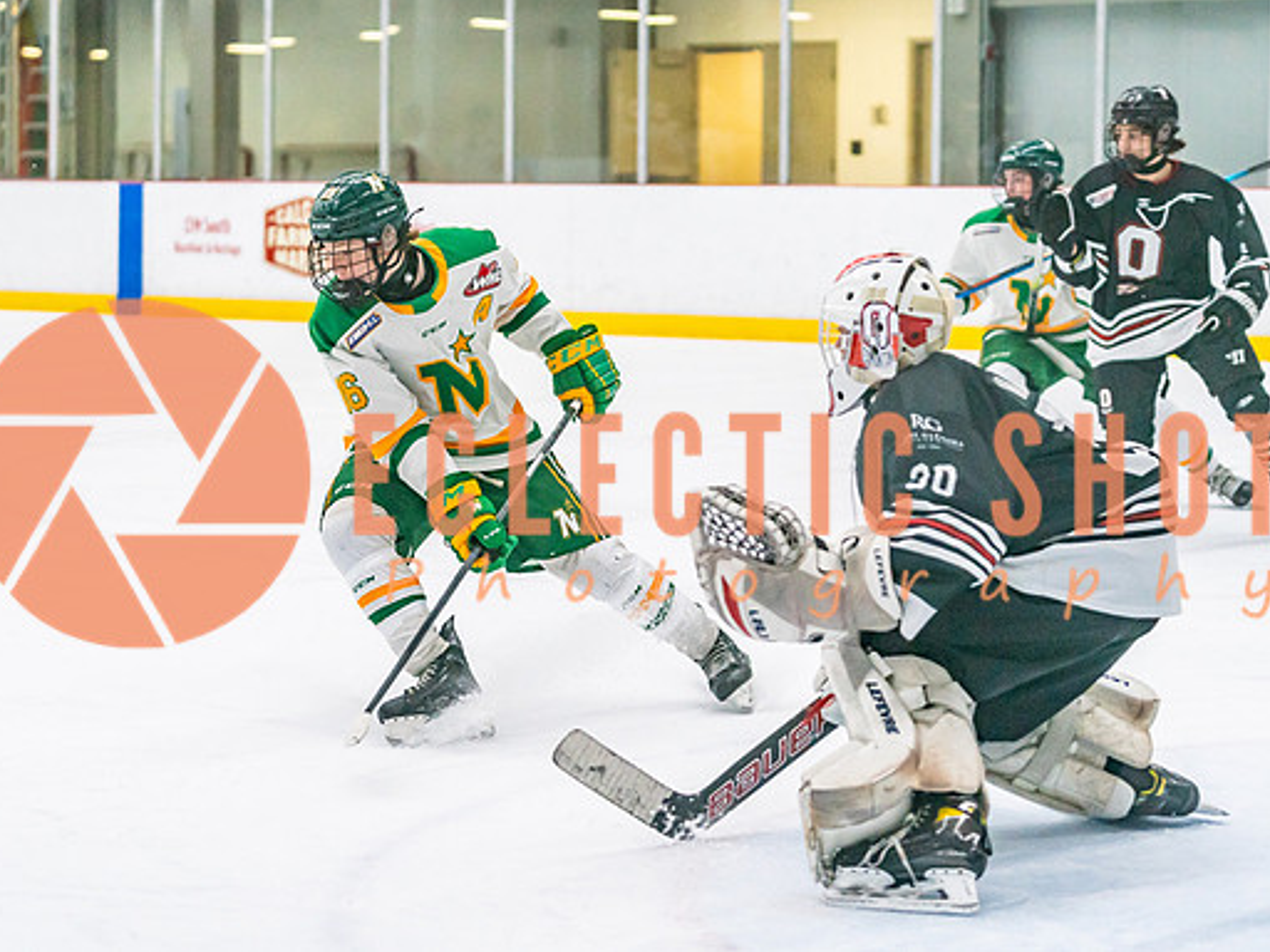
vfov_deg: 14.9
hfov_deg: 19.8
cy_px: 350
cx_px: 508
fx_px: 3632
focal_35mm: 99
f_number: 2.8
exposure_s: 1/1250
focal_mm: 72
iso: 3200
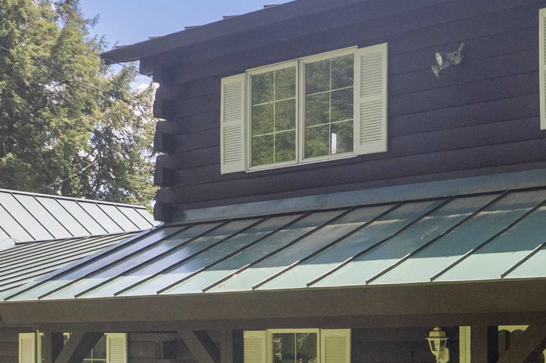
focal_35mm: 66
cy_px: 325
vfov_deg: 20.2
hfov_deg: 30.1
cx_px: 404
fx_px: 1001
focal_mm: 8.38
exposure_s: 1/160
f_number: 2.8
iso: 100
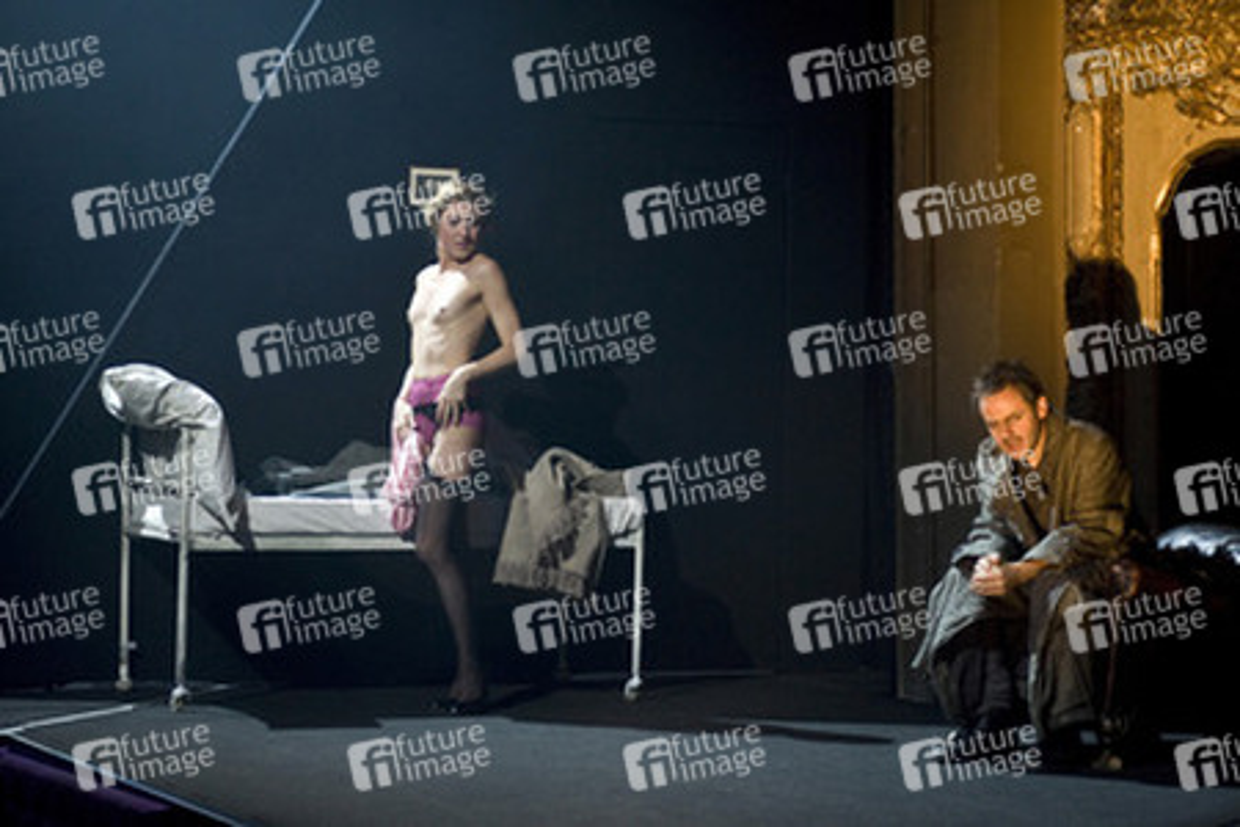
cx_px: 620
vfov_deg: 12.2
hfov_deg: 18.3
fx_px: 3857
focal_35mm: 112
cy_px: 414
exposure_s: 1/125
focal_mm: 112
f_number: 4
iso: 1600
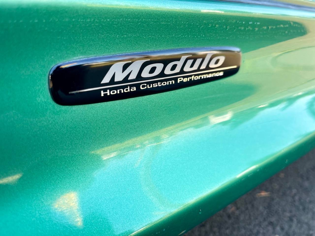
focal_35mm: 25
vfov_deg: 54.9
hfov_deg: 69.4
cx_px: 158
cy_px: 118
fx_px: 227
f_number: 1.6
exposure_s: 1/146
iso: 32
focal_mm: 5.1
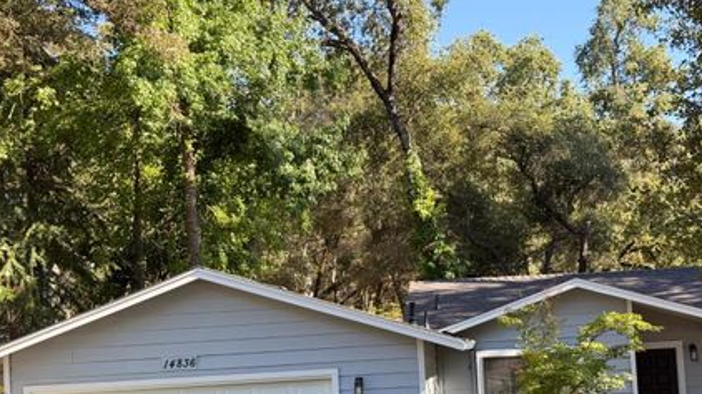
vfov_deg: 19.3
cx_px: 401
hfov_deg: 33.8
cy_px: 277
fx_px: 1154
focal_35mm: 62
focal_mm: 6.76
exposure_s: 1/615
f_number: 1.78
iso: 80
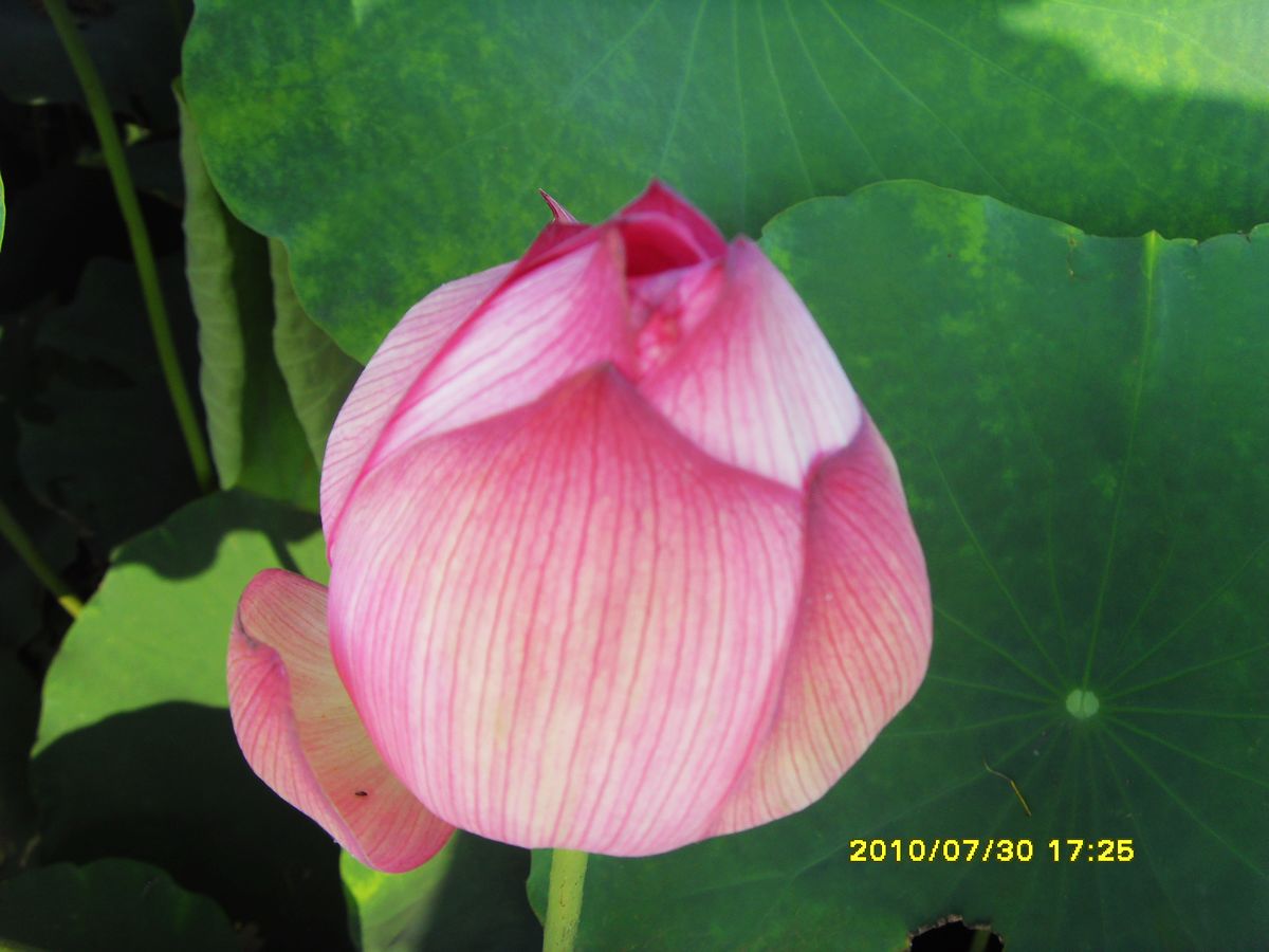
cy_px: 476
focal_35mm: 39
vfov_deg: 36.8
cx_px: 634
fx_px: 1430
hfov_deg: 47.9
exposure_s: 1/350
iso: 80
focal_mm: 6.6
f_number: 3.5
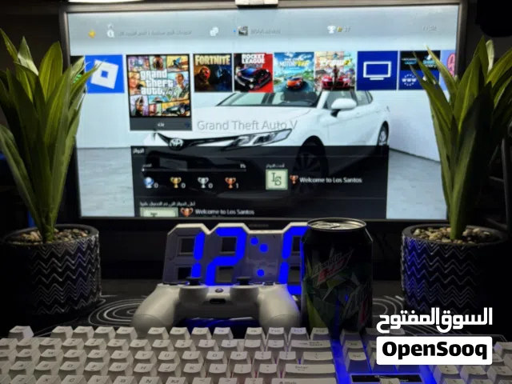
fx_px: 385
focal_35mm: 26
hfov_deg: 67.3
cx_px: 256
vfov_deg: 53.1
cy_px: 192
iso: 125
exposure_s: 1/112
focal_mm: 5.96
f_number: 1.6
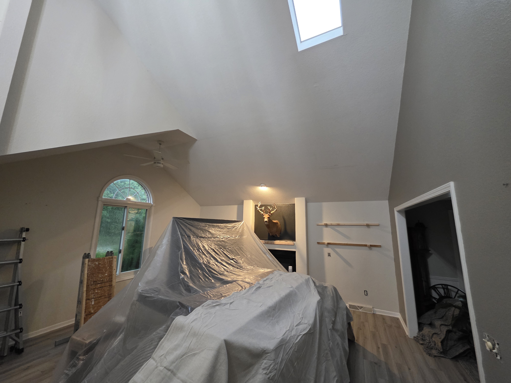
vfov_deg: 89.9
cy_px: 192
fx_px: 192
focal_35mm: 13
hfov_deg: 106.2
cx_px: 256
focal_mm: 2.2
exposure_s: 1/60
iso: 640
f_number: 1.9
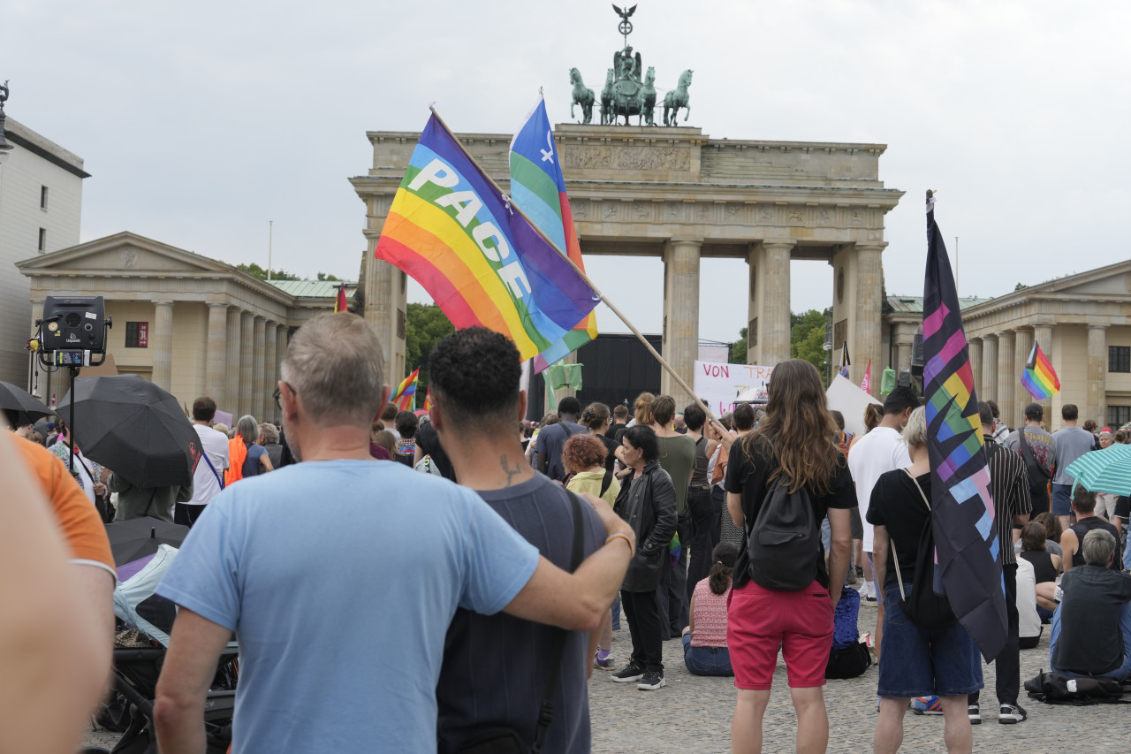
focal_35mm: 50
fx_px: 1571
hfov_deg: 39.6
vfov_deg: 27.0
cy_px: 377
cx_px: 566
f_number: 8
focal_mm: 50
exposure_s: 1/160
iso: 400
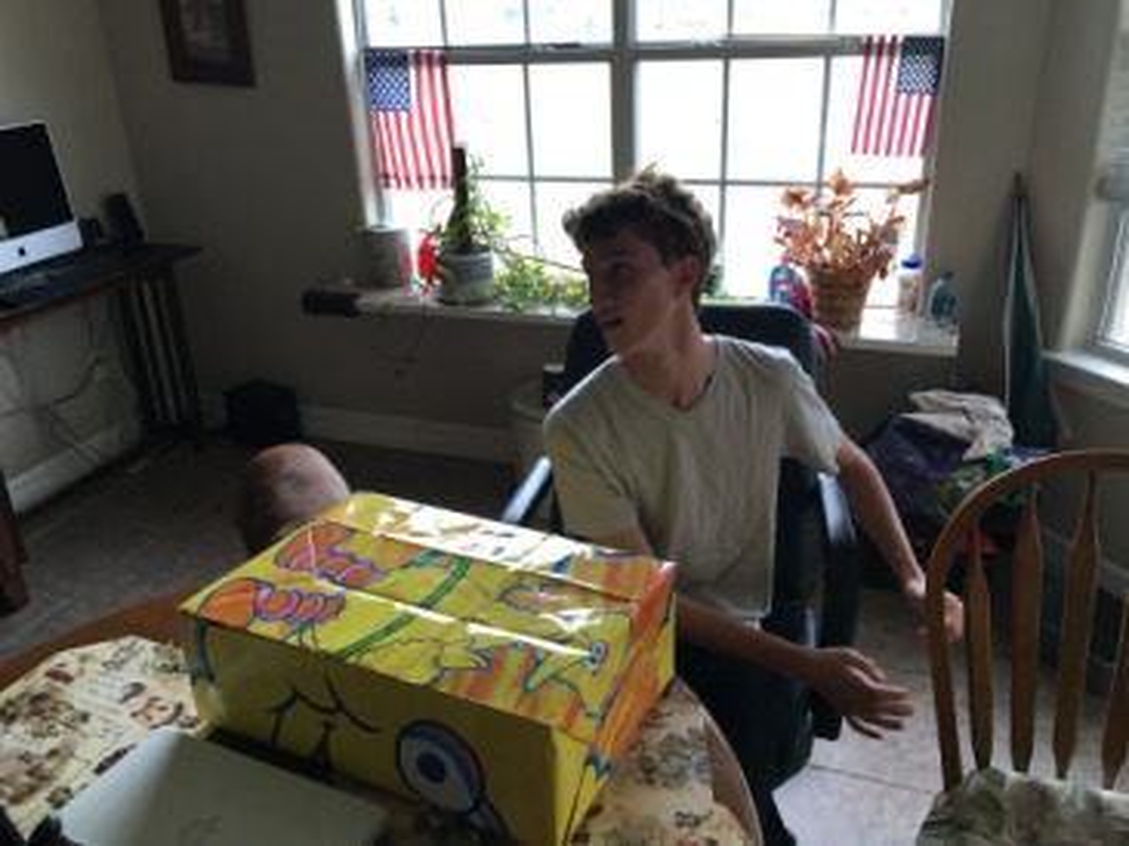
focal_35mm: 29
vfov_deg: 48.2
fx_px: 945
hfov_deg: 61.7
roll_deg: +3.2
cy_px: 423
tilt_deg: -23.8
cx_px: 564
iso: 32
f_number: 2.2
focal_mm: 4.15
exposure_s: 1/30
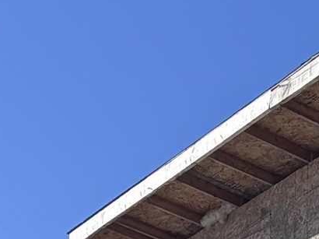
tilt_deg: +8.7
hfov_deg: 9.2
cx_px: 724
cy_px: 532
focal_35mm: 195
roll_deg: +1.0
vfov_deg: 7.2
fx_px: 1796
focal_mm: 5.96
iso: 50
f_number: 1.6
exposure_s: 1/4082
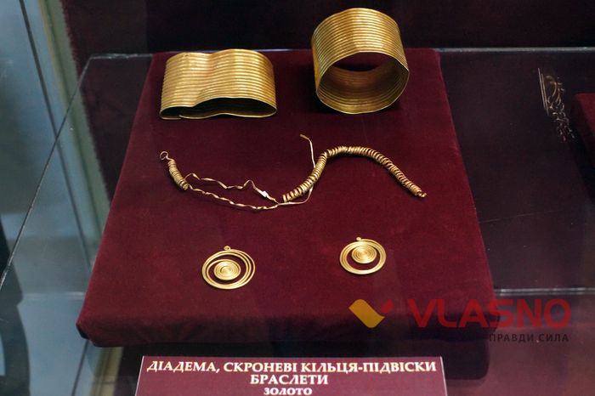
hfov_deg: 49.6
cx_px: 298
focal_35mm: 39
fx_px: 644
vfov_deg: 34.2
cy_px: 198
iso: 3200
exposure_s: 1/30
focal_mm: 26
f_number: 4.5
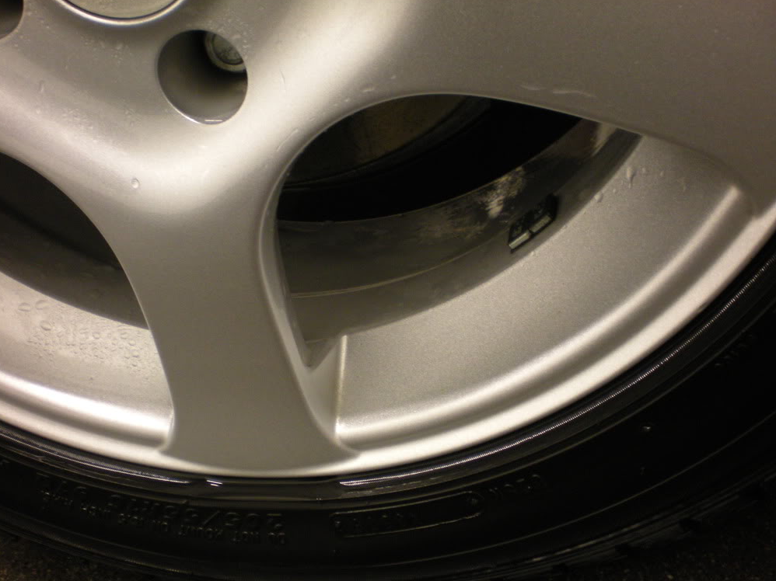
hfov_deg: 47.9
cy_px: 295
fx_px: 874
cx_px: 379
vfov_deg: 36.8
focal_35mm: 39
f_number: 3.1
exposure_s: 1/7.9
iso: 217
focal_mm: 6.3
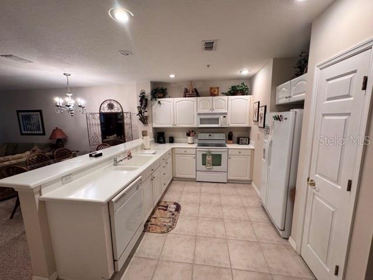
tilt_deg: -9.3
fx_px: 151
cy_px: 140
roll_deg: +0.2
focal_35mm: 14
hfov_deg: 102.1
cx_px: 186
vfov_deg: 85.7
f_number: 2.2
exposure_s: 1/120
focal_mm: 2.22
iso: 320
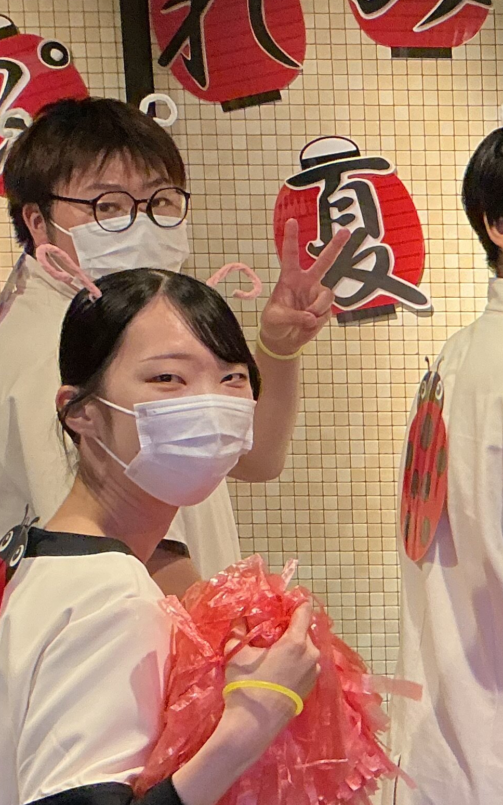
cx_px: 743
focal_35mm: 80
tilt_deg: -9.3
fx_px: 1755
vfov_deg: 25.8
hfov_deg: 15.2
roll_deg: +0.9
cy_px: 412
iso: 125
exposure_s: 1/60
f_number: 1.8
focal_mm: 3
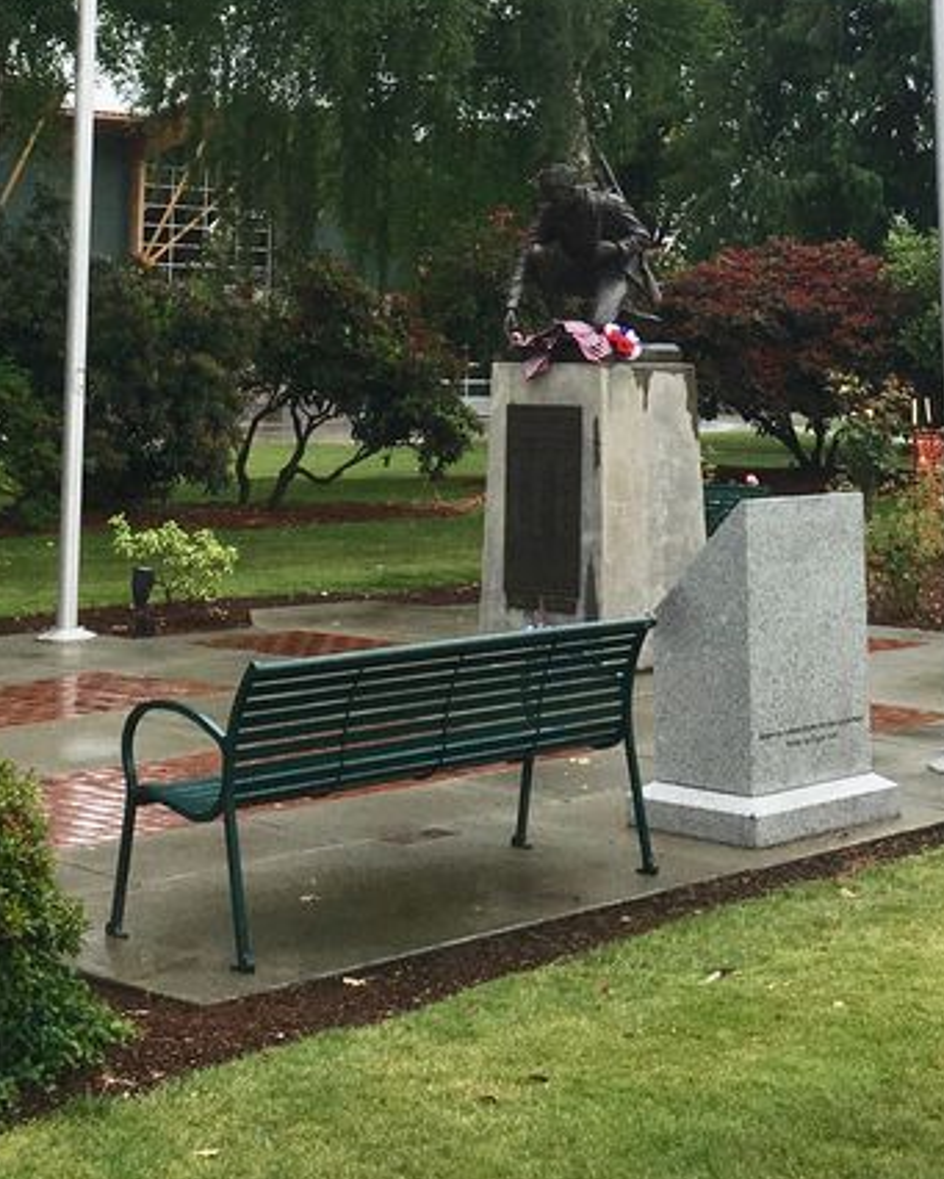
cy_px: -61
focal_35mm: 67
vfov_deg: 26.4
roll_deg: +0.0
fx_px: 2339
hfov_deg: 22.8
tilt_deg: +9.5
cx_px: 460
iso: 25
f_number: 2.2
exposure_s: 1/785
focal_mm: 4.15
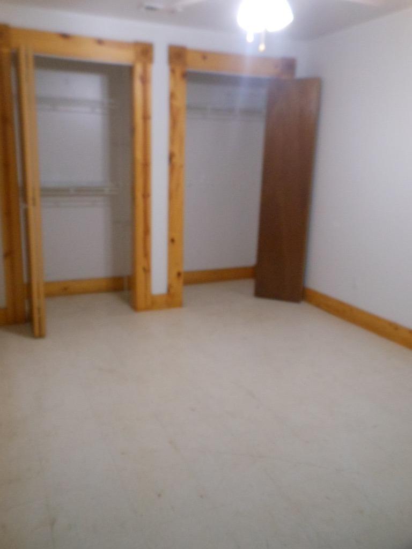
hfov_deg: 48.2
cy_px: 274
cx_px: 206
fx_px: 460
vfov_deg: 61.7
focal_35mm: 29
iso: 400
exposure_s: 1/13
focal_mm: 5.2
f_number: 3.3
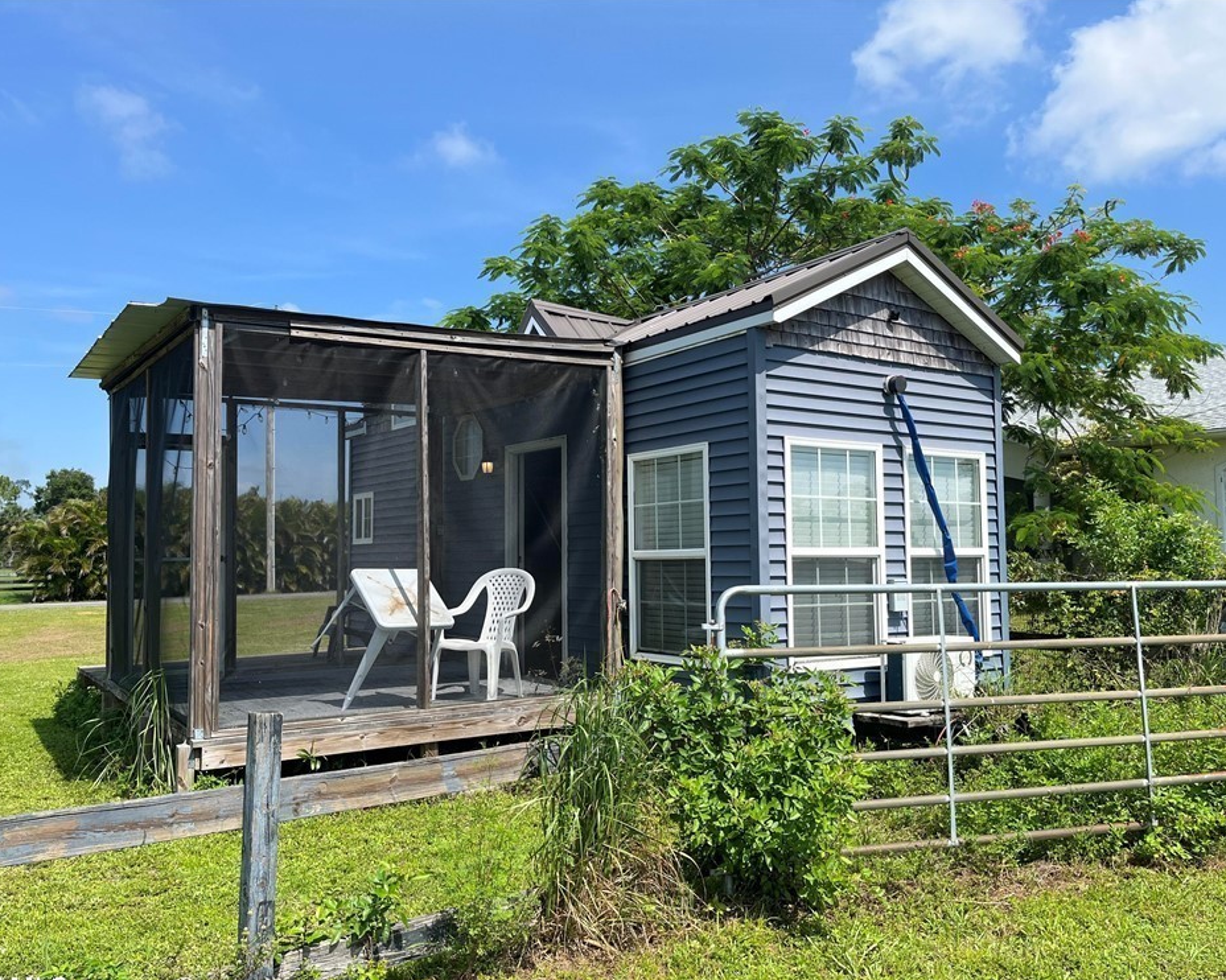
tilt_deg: +3.7
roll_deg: +0.5
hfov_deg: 62.2
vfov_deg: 51.5
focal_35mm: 28
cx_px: 579
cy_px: 503
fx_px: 1016
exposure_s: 1/2463
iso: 50
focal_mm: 5.1
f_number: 1.6
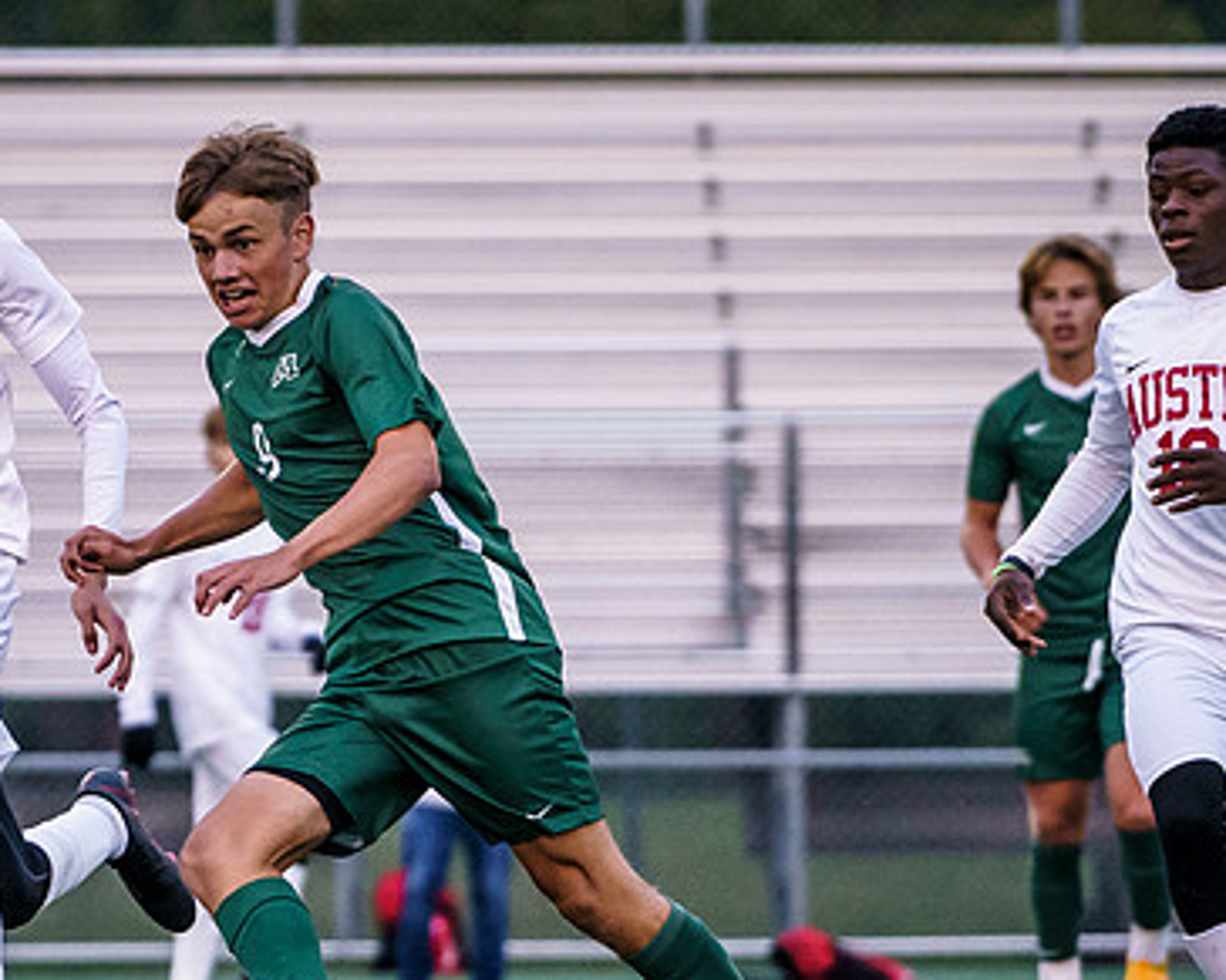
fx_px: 17775
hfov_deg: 3.9
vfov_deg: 3.2
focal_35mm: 490
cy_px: 558
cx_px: 347
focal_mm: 194
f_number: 4
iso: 5000
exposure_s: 1/1250
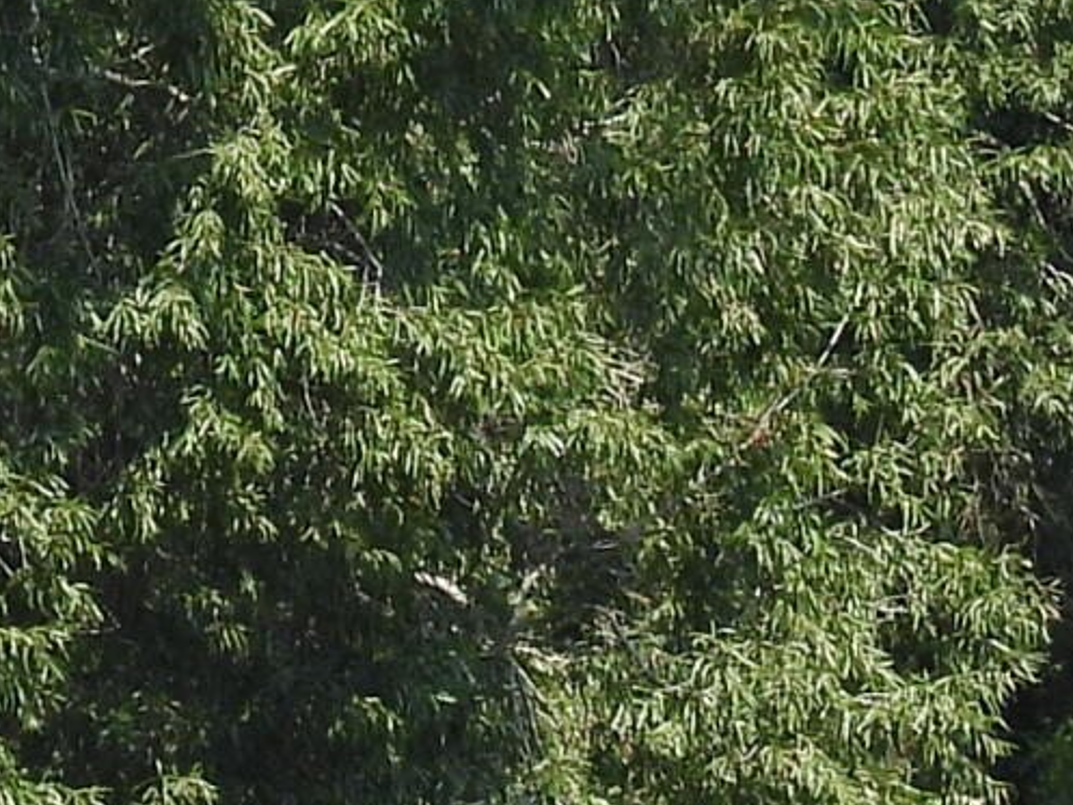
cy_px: 1055
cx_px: 527
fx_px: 28090
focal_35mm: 906
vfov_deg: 1.6
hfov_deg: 2.2
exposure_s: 1/400
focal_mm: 26.8
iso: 100
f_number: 4.5
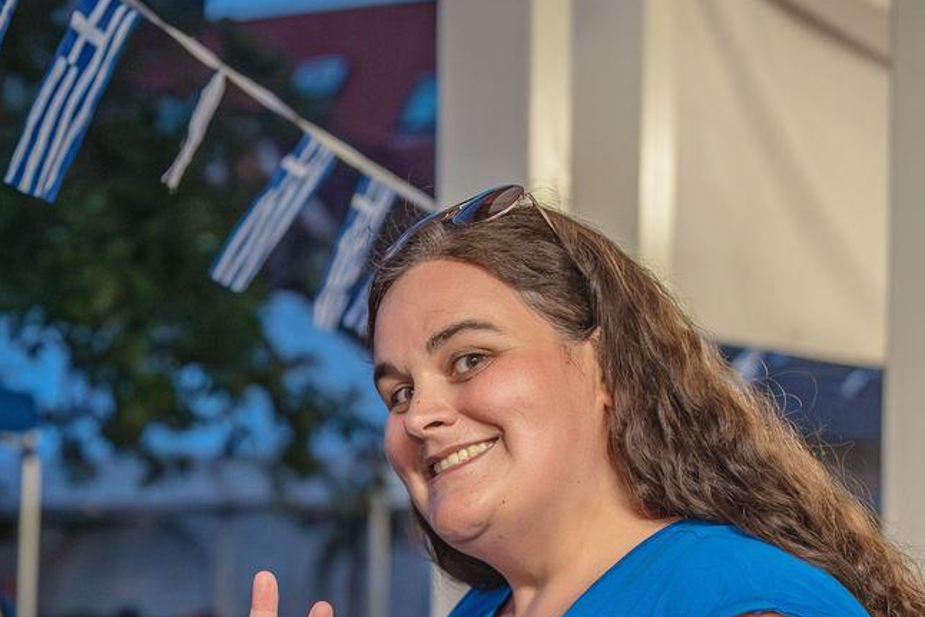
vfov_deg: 12.9
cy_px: 703
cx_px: 294
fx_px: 2673
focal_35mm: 104
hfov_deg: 19.6
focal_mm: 35
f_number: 2
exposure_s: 1/500
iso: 5000
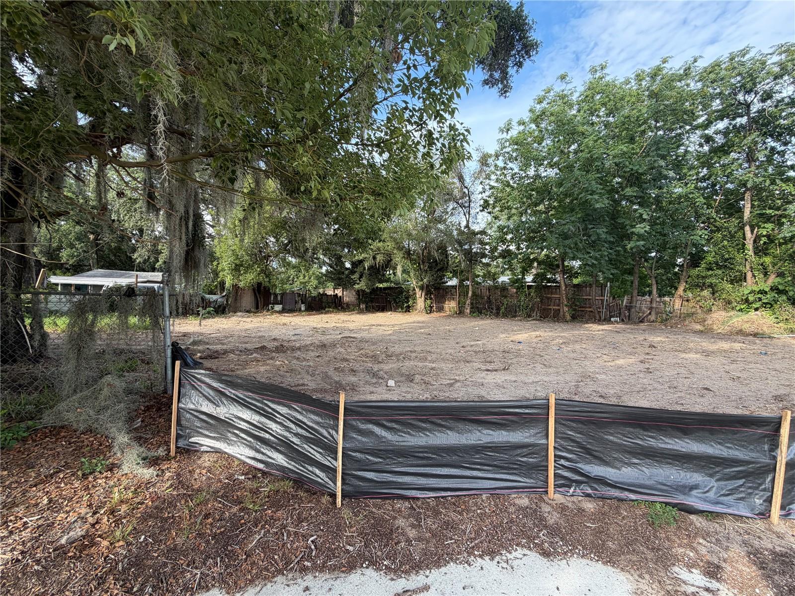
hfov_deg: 102.1
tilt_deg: -0.2
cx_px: 398
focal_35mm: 14
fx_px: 322
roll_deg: -1.7
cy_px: 298
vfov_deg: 85.7
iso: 50
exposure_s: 1/178
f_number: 2.2
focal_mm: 2.22
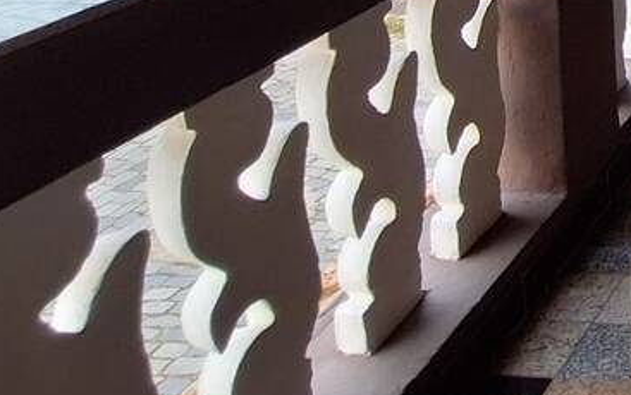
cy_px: -246
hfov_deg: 25.3
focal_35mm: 54
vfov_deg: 19.8
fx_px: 929
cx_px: 1008
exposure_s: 1/40
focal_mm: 1.74
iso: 50
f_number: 2.2
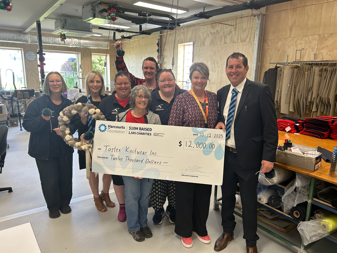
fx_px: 253
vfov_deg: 53.1
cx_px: 168
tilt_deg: -10.5
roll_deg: -1.5
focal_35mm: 26
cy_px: 126
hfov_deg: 67.3
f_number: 1.5
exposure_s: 1/100
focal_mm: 5.7
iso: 80
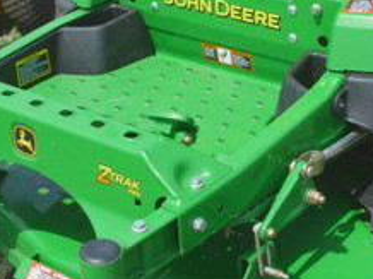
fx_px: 1023
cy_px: 62
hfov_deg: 20.4
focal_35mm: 95
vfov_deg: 15.4
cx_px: 310
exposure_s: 1/362
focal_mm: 6.36
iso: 50
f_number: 4.3
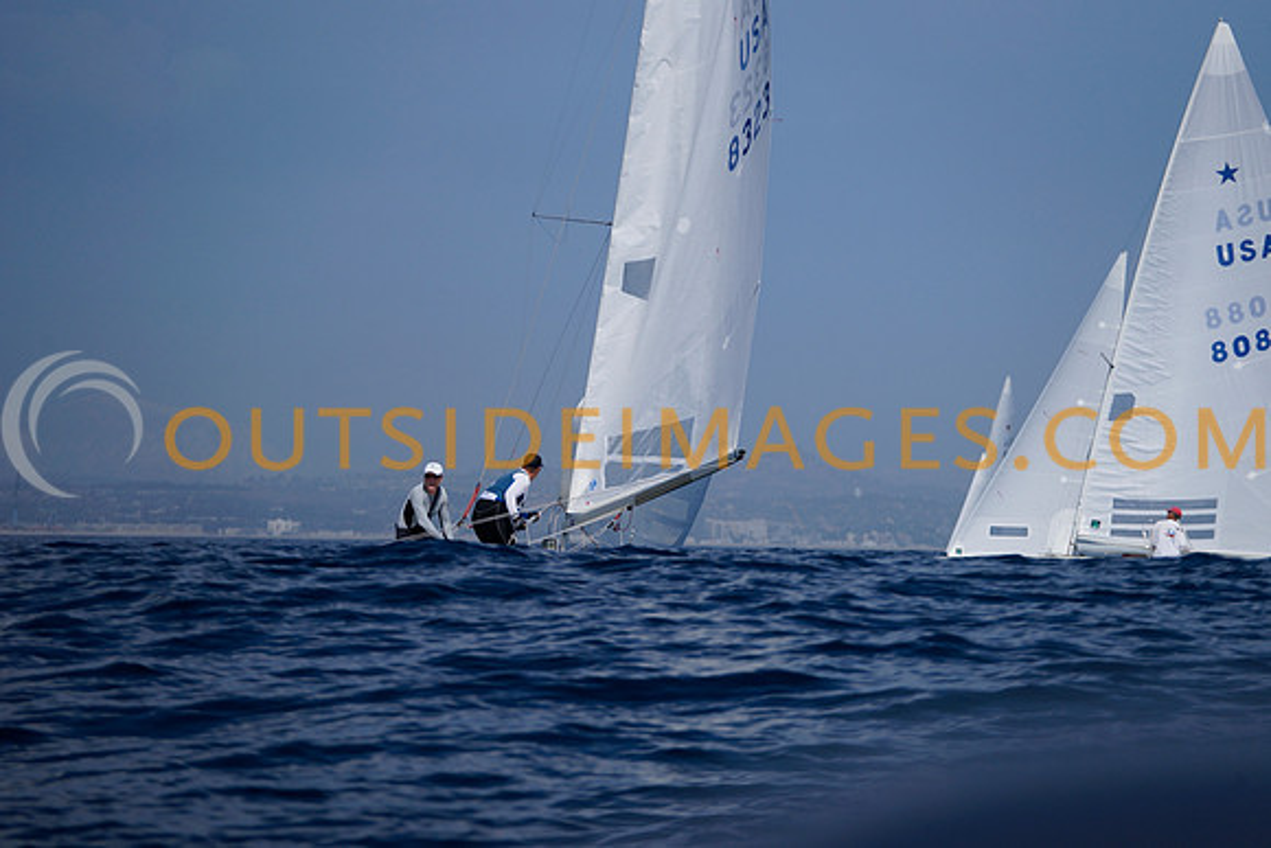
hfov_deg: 10.3
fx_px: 7062
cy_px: 424
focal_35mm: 200
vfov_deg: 6.9
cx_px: 636
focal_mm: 200
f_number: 5.6
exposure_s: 1/5000
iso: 400
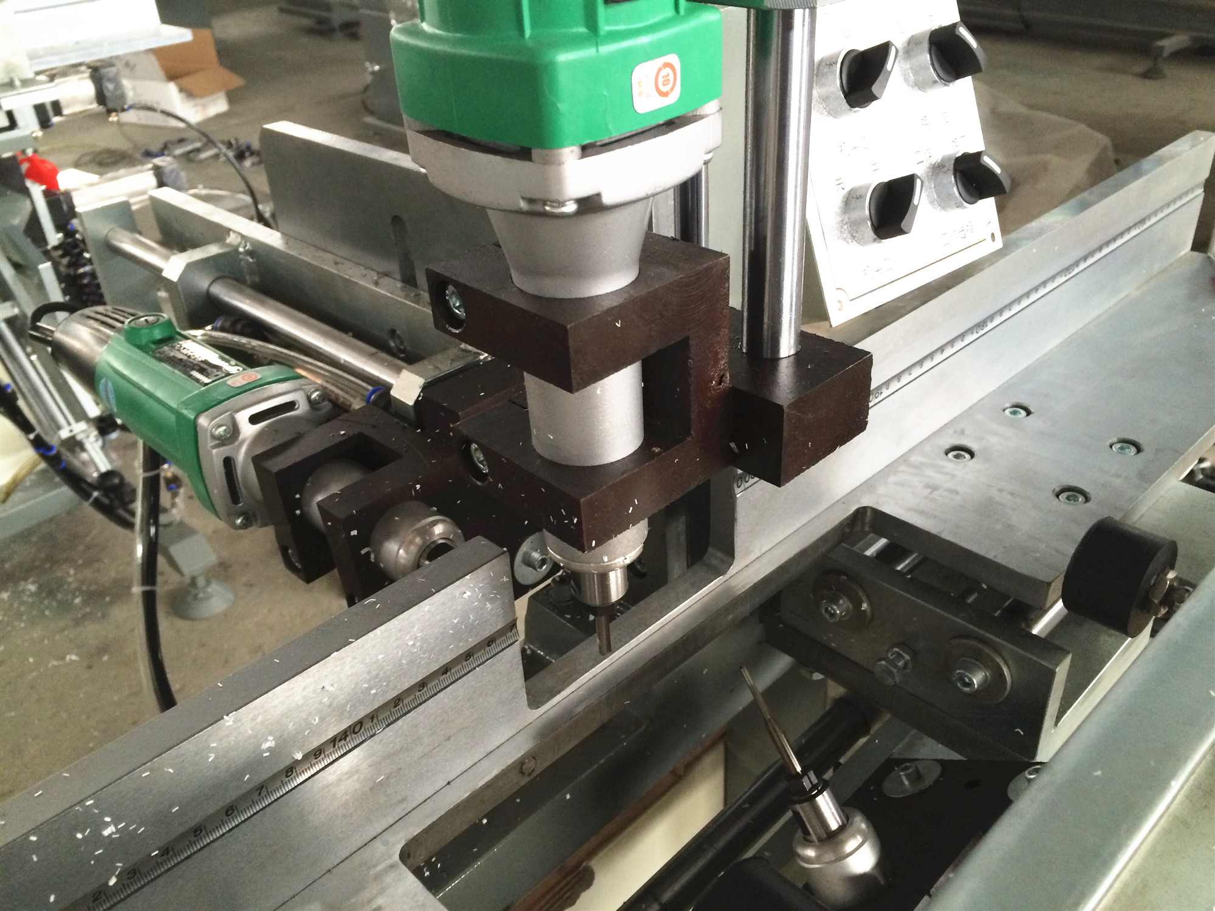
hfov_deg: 61.7
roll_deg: +3.9
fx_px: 1018
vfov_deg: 48.2
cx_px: 608
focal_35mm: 29
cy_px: 456
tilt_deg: -32.4
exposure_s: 1/30
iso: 160
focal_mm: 4.15
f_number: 2.2
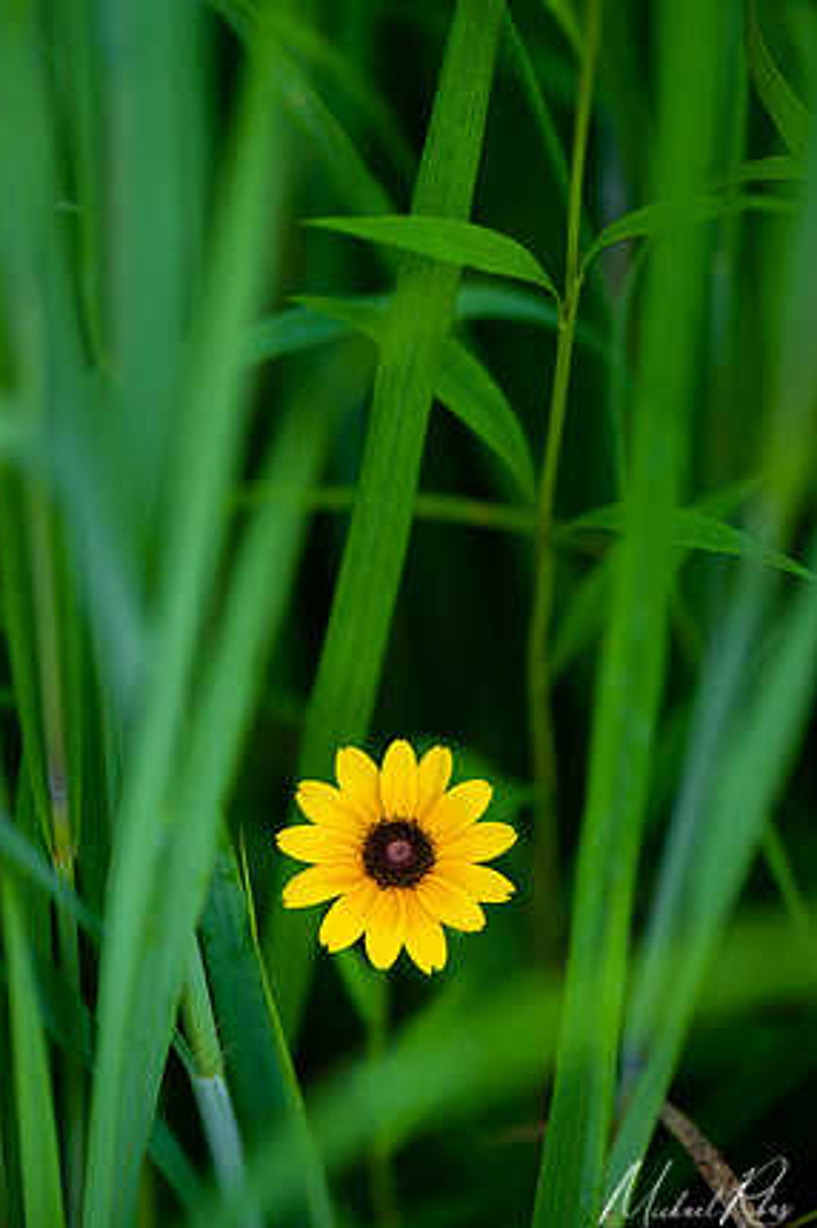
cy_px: 620
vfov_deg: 18.6
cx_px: 391
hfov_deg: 12.4
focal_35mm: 110
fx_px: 3750
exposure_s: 1/90
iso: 100
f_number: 4
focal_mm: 105
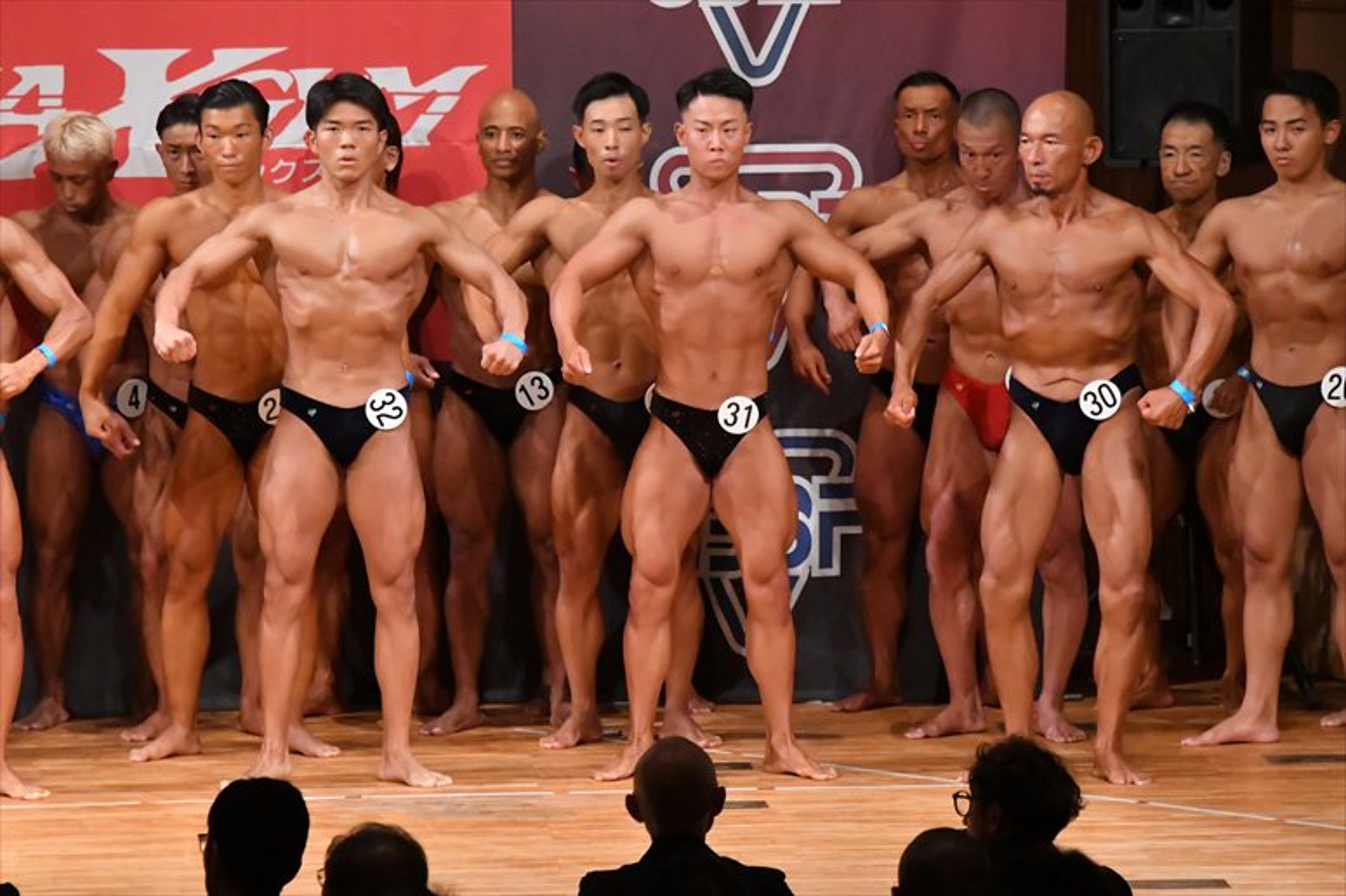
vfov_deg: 5.4
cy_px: 448
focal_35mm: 255
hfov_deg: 8.1
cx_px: 673
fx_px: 9530
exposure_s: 1/400
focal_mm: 170
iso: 11400
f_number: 5.6
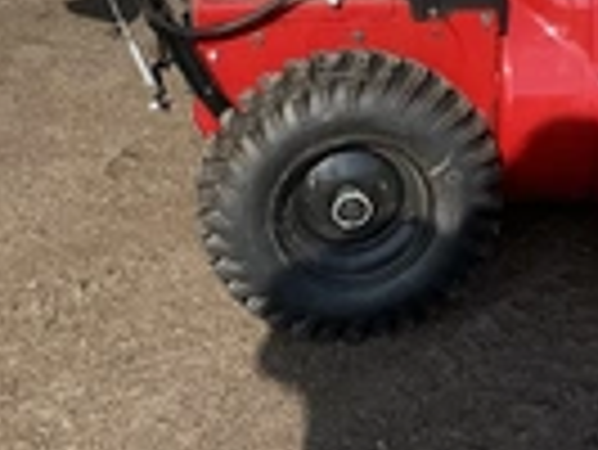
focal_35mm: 87
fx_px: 1504
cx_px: 319
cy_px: -58
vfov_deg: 16.4
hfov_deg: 22.5
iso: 25
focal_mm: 3
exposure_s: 1/1377
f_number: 1.8
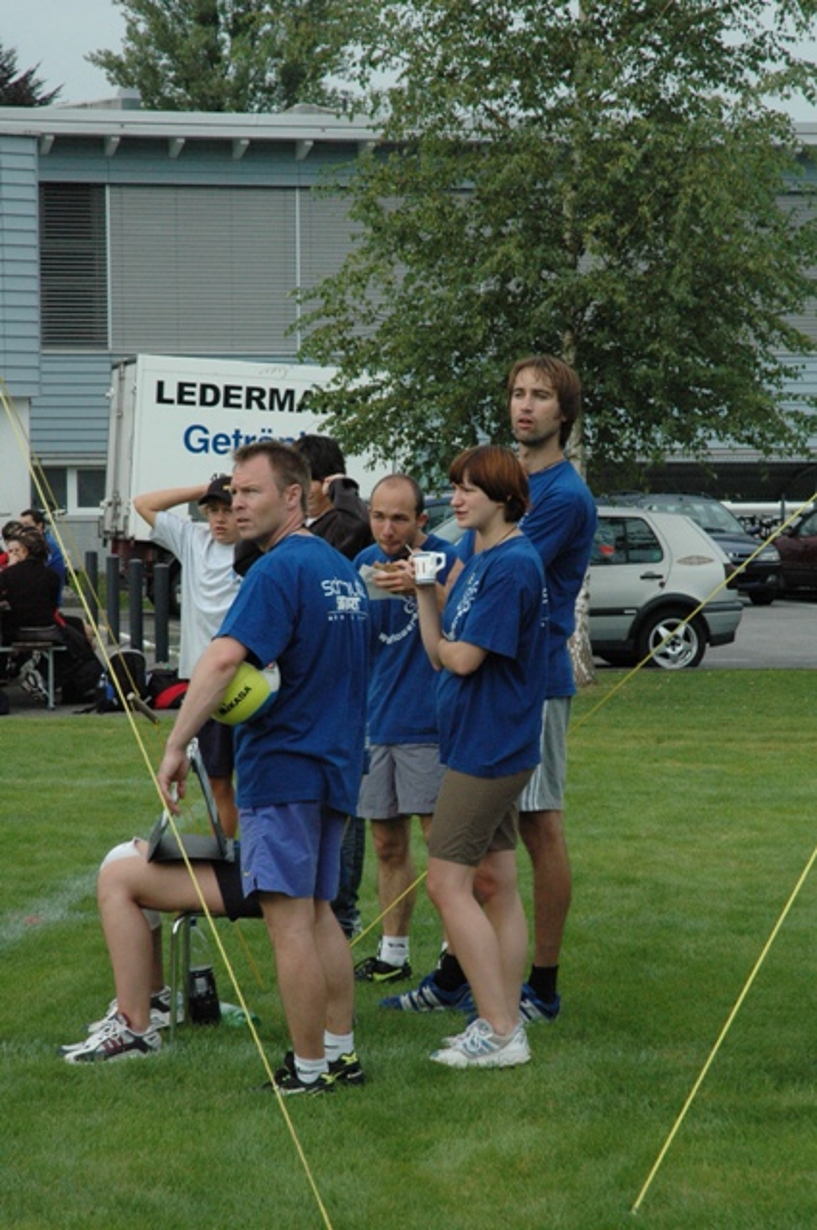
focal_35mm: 105
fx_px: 3584
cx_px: 408
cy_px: 615
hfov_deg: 13.0
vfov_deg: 19.5
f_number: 11
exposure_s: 1/500
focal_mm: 70
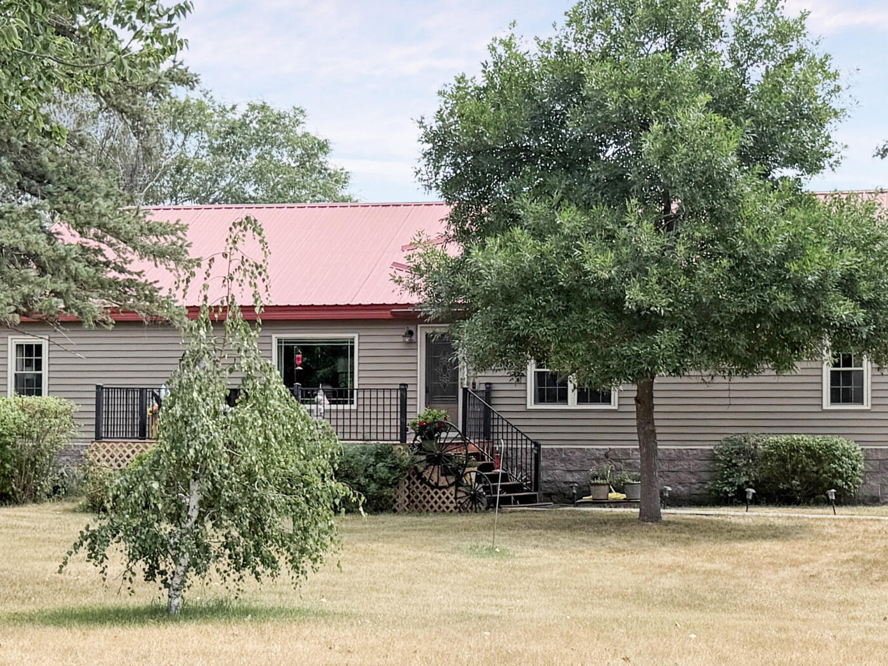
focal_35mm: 67
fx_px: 1719
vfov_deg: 21.9
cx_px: 517
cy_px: 376
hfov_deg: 28.9
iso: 80
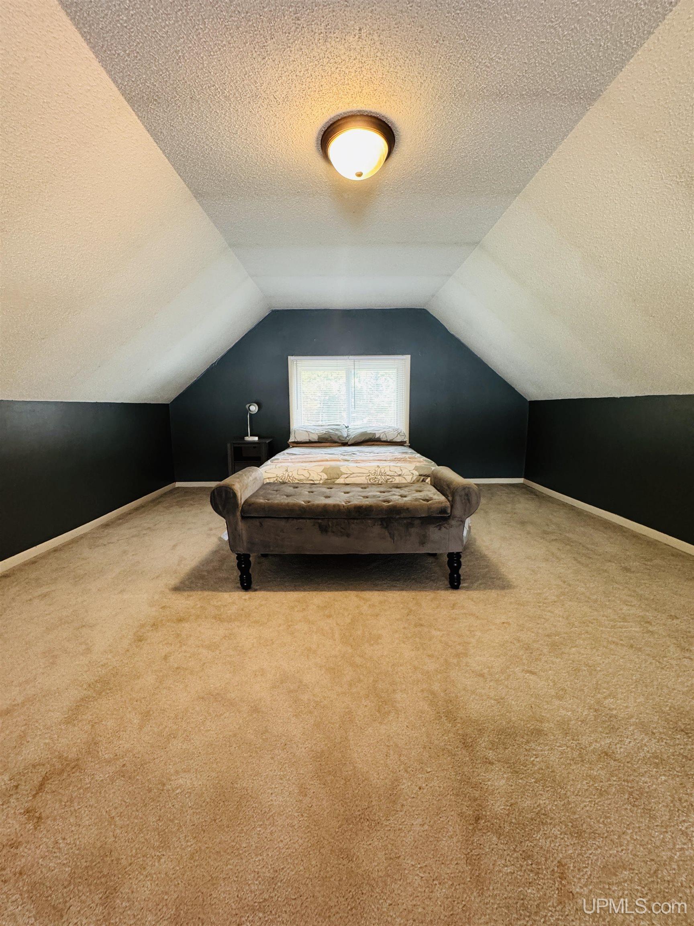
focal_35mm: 14
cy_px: 463
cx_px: 347
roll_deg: +0.7
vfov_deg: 102.1
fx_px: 374
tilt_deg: -8.7
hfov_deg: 85.7
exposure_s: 1/60
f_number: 2.2
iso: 640
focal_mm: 2.22
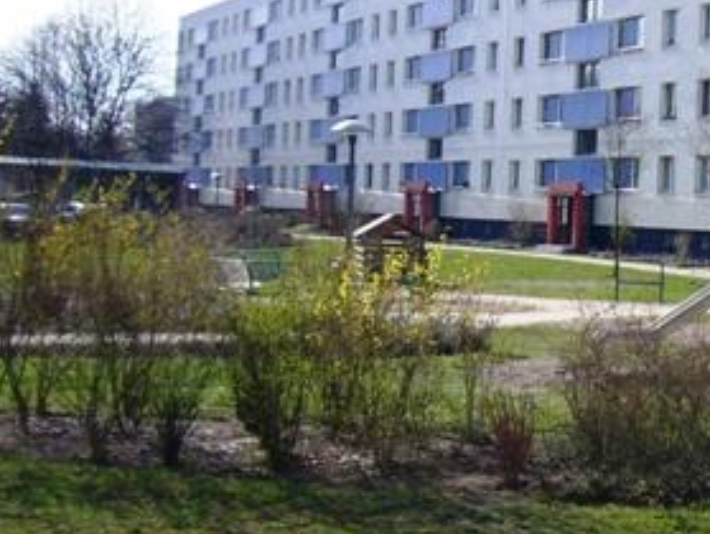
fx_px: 1294
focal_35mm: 63
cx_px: 612
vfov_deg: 23.2
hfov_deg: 29.6
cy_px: 173
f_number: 5.6
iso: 80
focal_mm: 4.6
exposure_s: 1/320
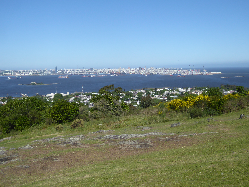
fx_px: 331
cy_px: 94
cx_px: 124
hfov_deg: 41.2
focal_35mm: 46
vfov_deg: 31.5
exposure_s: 1/1000
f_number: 3.9
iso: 80
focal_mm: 7.8
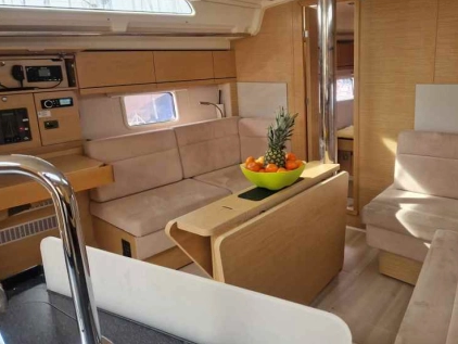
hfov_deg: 59.2
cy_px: 151
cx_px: 285
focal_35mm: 30
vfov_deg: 46.7
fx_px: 397
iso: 100
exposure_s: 1/180
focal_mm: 5.4
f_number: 1.8
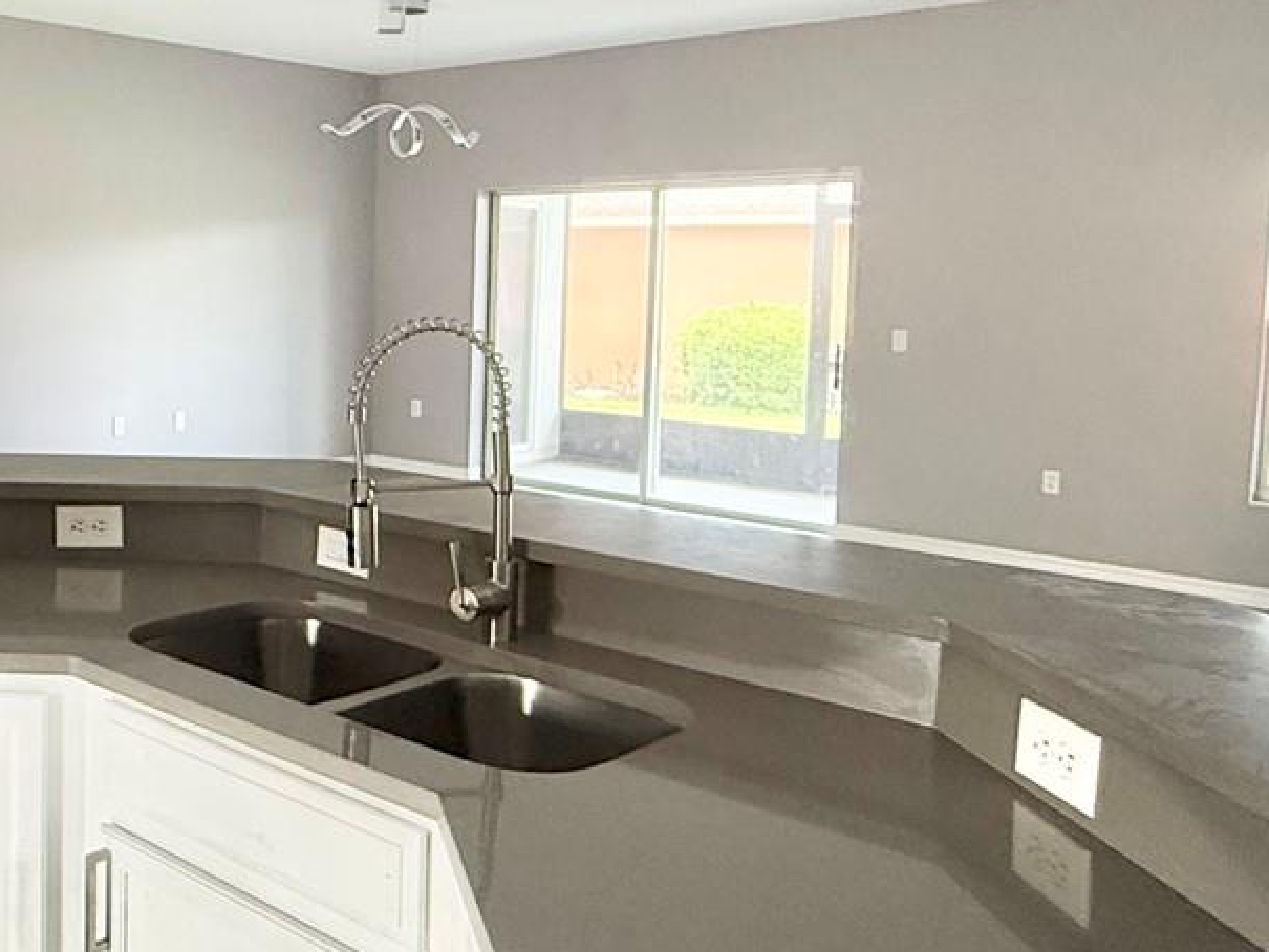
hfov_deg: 46.1
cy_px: 367
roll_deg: -0.9
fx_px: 1357
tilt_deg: -4.1
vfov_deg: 38.5
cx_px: 166
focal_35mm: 37
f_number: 2.2
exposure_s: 1/89
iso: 320
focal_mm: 2.22
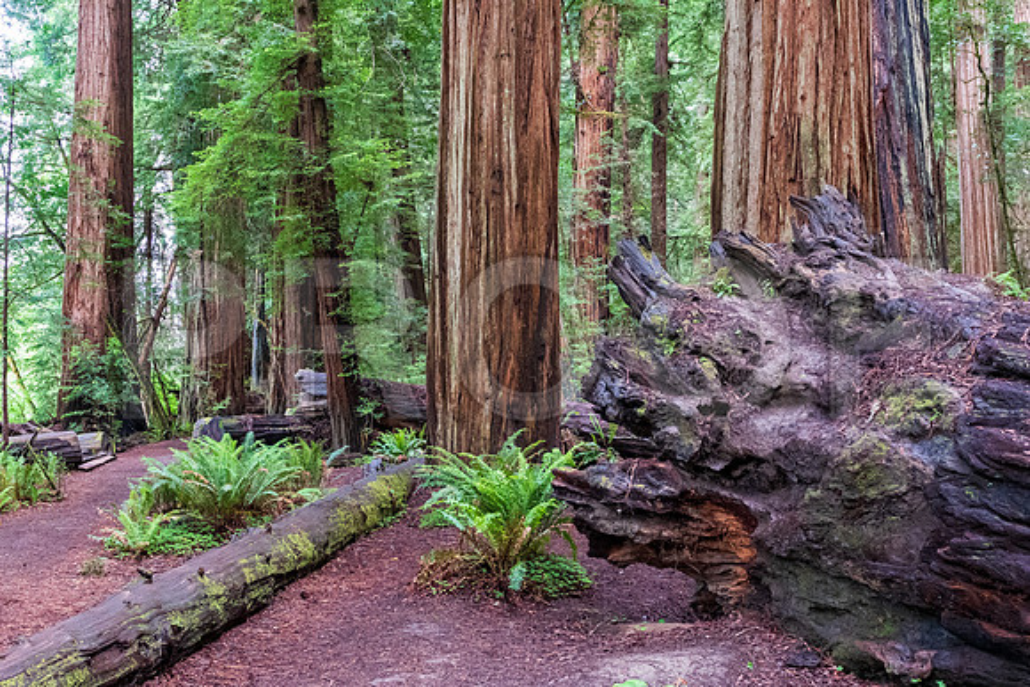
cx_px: 479
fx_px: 1101
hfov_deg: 50.1
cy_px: 367
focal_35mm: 38
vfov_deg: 34.6
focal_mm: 24
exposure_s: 1/200
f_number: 3.5
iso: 4000
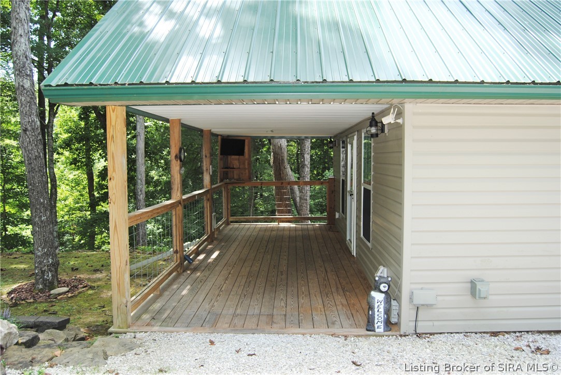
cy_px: 188
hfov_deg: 67.3
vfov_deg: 48.0
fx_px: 421
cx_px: 280
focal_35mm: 27
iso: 100
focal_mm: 18
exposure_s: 1/200
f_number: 4.5
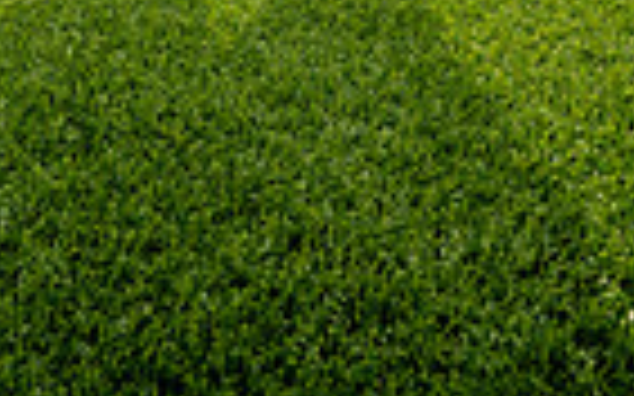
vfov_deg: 13.8
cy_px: -572
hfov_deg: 31.0
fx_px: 1123
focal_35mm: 65
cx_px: 157
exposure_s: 1/320
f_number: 8
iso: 100
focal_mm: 20
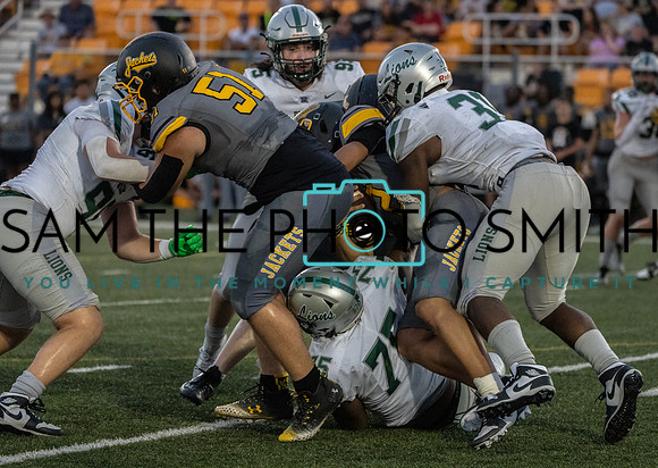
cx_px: 350
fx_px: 4691
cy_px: 234
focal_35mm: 251
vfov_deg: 5.7
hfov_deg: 8.0
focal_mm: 241
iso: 6400
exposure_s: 1/1000
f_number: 5.6
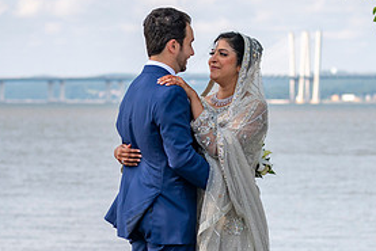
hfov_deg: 10.8
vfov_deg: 7.2
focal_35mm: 190
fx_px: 1985
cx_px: 231
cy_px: 176
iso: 640
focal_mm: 85
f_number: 4
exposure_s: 1/5000
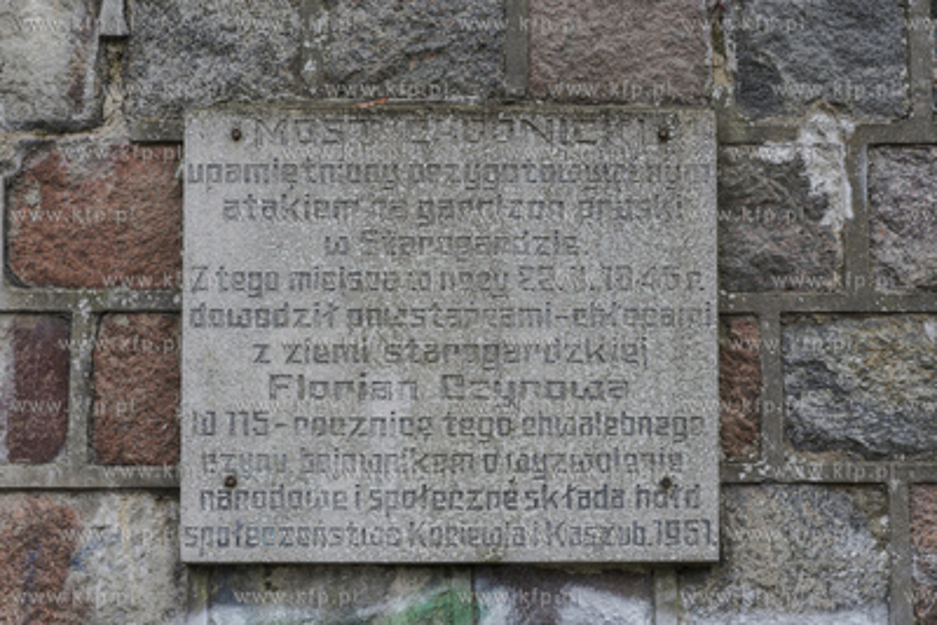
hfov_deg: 28.8
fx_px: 1823
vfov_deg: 19.5
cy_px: 312
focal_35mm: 70
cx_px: 468
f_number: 6.3
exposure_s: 1/160
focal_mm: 70
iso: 400
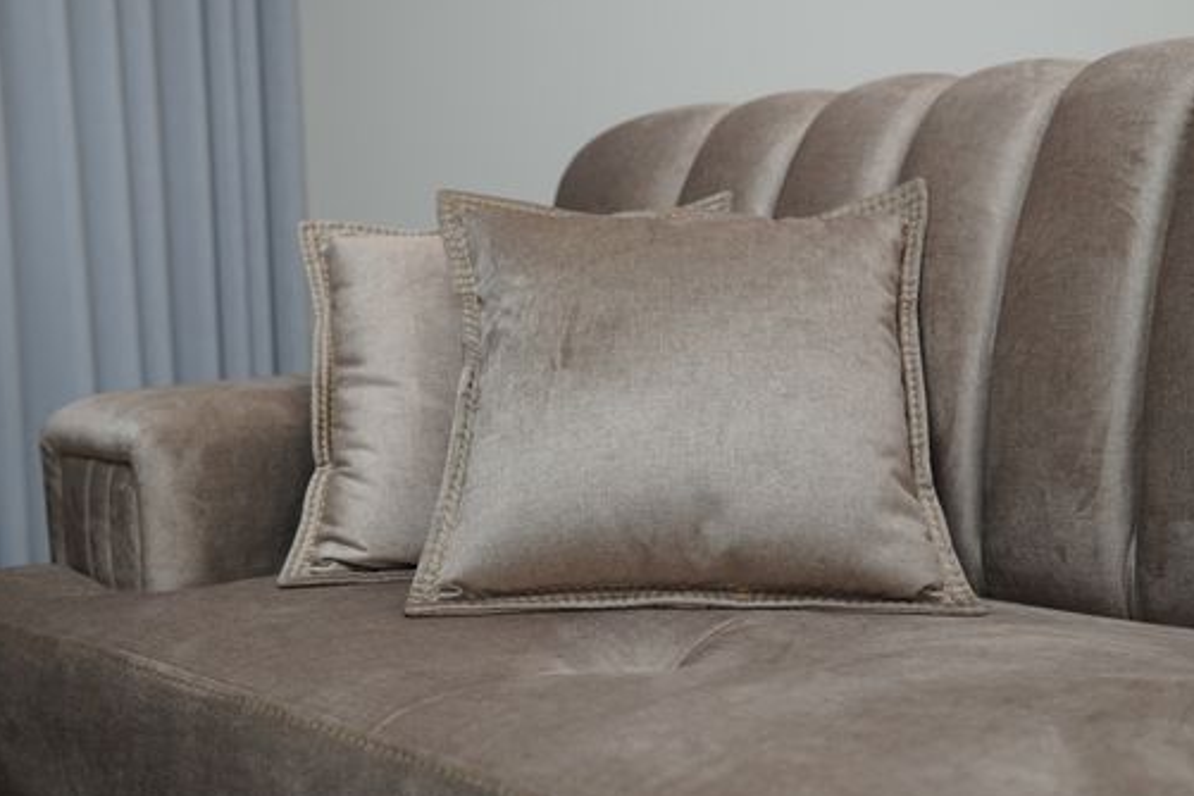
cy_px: 397
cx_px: 596
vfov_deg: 29.2
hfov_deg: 42.7
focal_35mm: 46
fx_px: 1526
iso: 250
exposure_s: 1/100
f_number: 2.2
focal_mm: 30
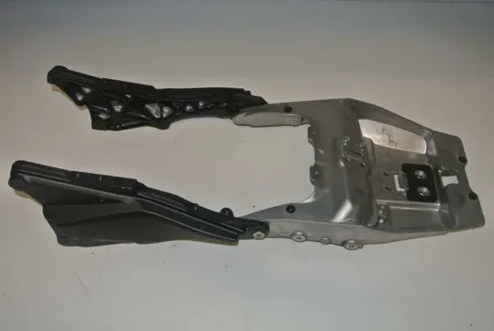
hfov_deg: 54.4
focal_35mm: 35
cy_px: 166
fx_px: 481
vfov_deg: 37.9
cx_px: 247
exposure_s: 1/60
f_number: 4
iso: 200
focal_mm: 13.1
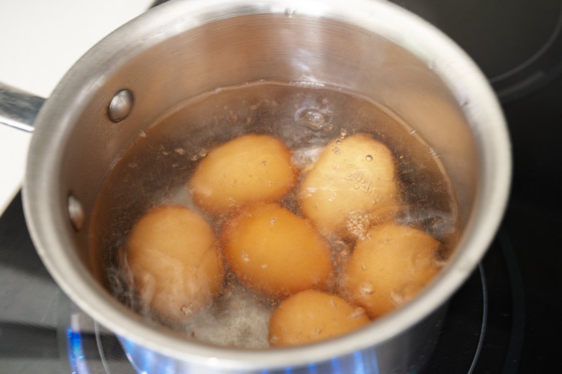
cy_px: 187
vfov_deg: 29.2
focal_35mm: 46
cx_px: 281
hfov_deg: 42.8
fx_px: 718
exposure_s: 1/25
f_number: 6.3
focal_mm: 46
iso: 1000
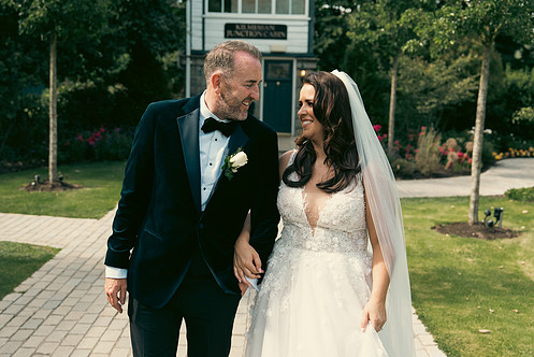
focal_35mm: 49
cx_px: 269
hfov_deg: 40.3
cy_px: 190
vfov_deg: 27.6
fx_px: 727
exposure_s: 1/500
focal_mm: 42
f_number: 3.5
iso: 160
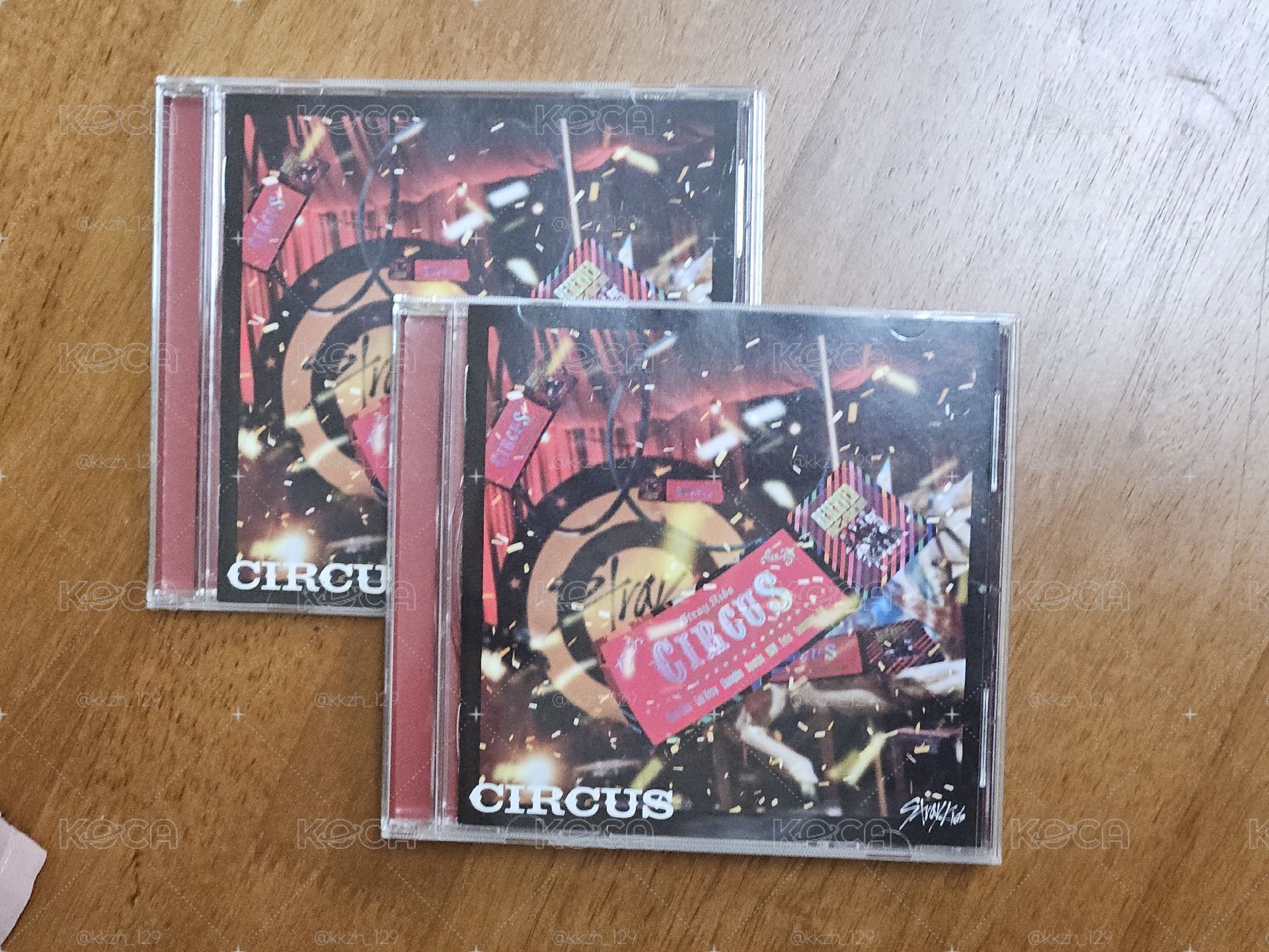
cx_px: 634
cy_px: 476
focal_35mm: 69
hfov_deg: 28.2
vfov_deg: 21.3
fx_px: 2529
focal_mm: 7
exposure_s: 1/30
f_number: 2.4
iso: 250
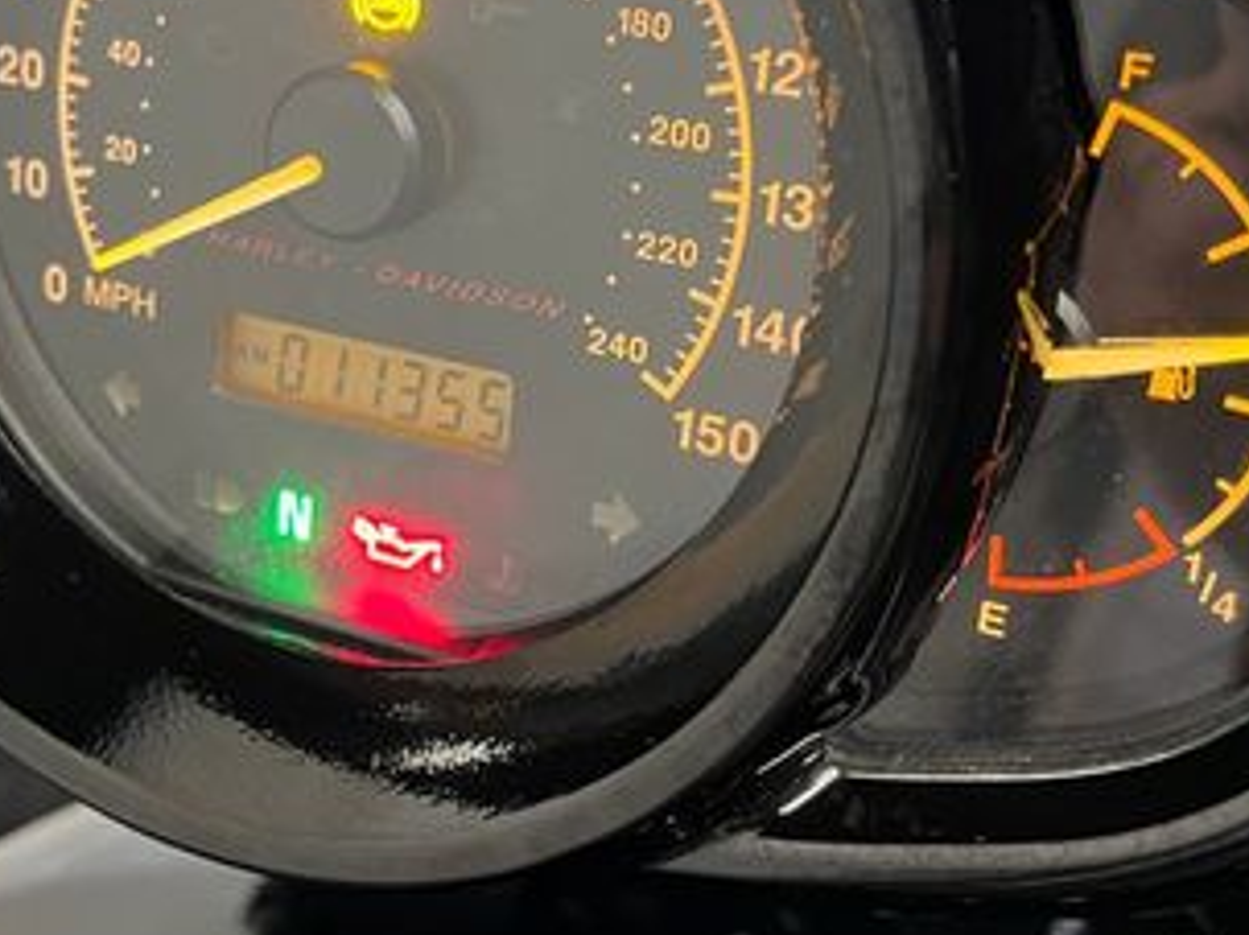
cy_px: 272
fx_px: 1984
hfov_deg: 34.3
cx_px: 338
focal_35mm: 55
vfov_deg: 26.3
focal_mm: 5.1
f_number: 1.6
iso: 250
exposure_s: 1/50
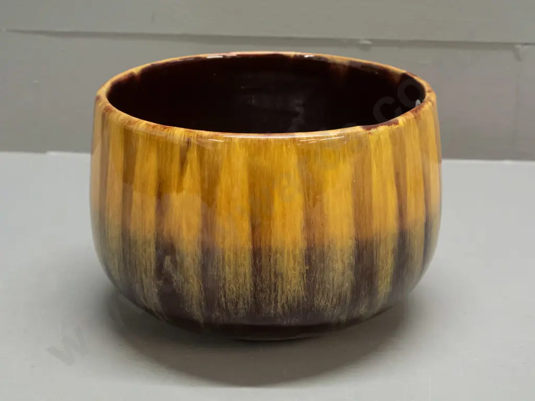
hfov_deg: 30.3
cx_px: 268
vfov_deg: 22.9
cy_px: 200
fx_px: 989
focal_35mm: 64
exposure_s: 1/100
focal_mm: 32
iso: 3200
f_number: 5.6
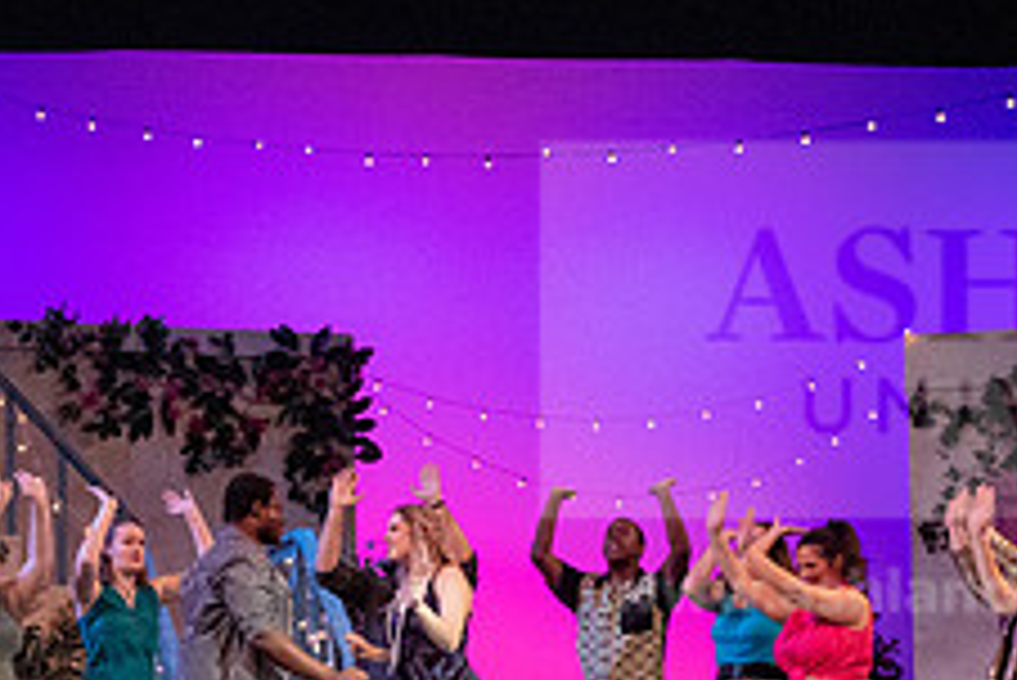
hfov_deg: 24.7
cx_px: 405
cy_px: 687
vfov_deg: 16.3
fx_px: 2318
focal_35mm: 82
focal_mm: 32
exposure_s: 1/400
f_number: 2.8
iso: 6400
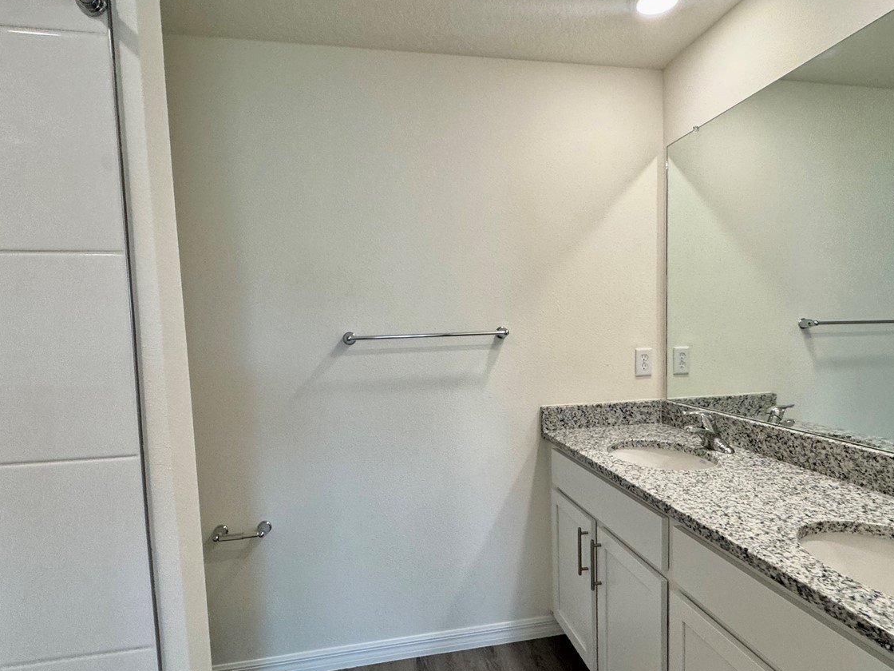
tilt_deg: -6.3
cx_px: 470
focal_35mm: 20
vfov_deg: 65.8
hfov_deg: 81.7
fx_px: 517
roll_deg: -0.5
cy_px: 367
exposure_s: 1/120
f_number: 2.2
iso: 160
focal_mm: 2.22
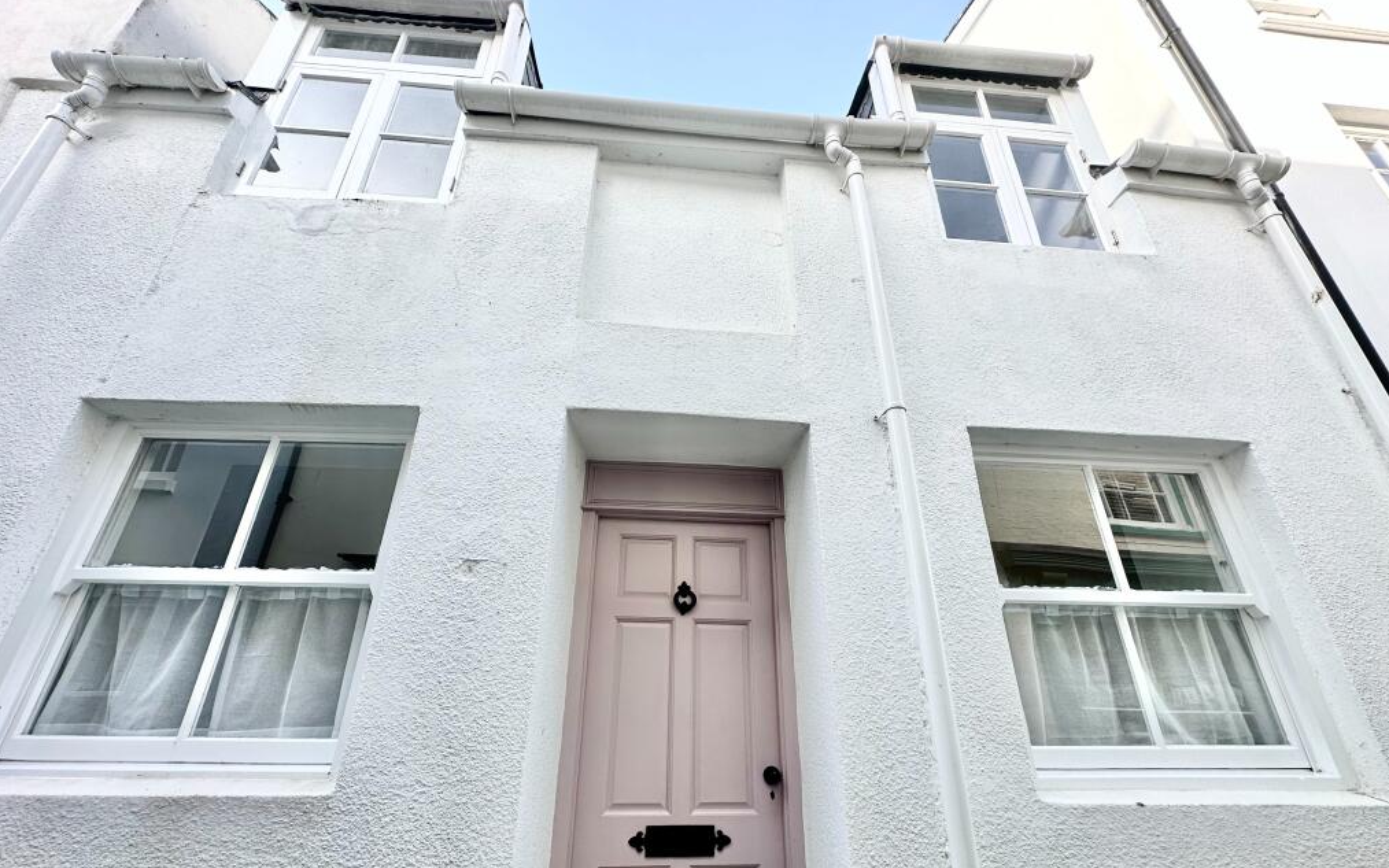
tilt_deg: +23.1
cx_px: 697
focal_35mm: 15
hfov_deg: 101.5
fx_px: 568
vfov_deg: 74.4
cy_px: 496
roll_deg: -0.6
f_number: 2.2
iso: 40
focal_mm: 2.22
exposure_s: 1/368
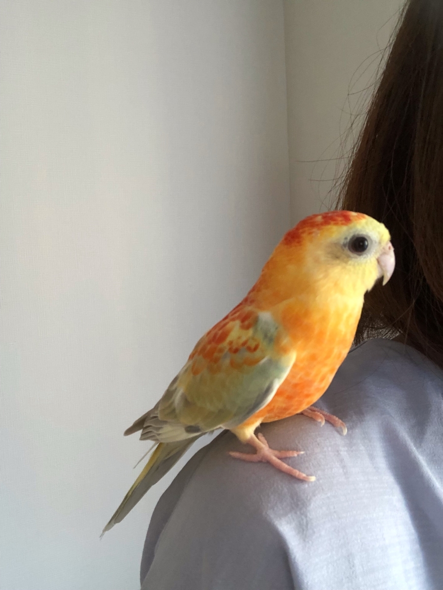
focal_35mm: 32
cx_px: 222
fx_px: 545
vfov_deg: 56.8
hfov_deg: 44.2
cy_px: 295
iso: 160
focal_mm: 2.87
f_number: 2.2
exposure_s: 1/60
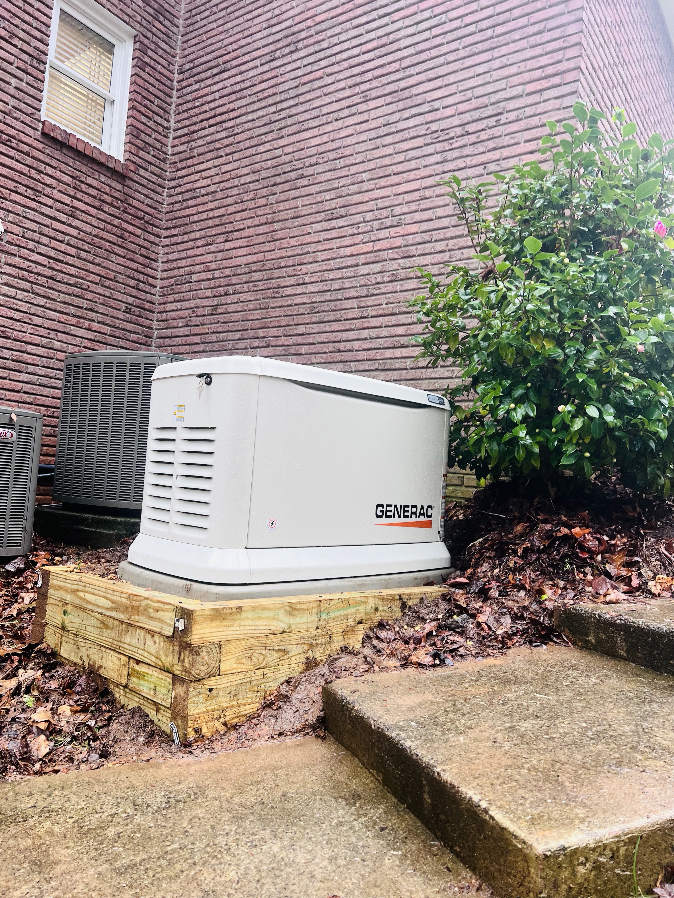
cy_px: 449
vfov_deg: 67.3
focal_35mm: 26
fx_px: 675
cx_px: 337
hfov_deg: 53.1
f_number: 1.5
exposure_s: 1/121
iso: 50
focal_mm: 5.7
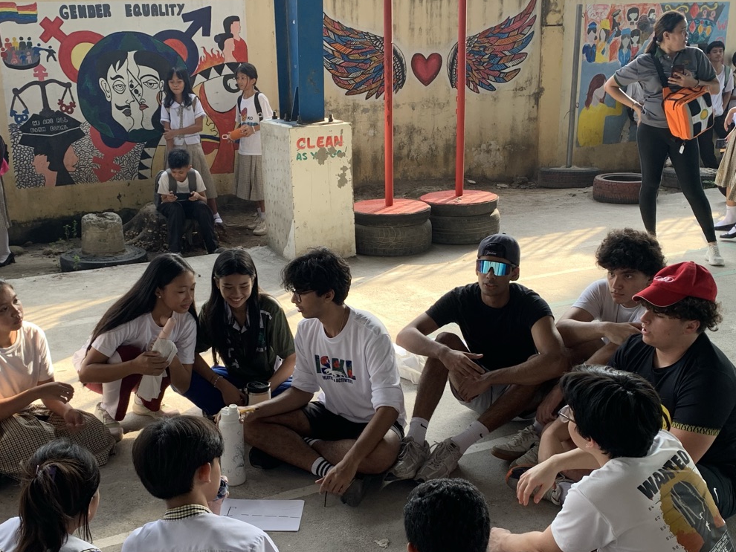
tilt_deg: -19.2
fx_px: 893
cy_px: 328
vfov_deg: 34.3
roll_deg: +1.9
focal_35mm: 42
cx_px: 355
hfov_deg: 44.8
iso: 25
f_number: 1.8
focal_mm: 4.25
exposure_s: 1/122
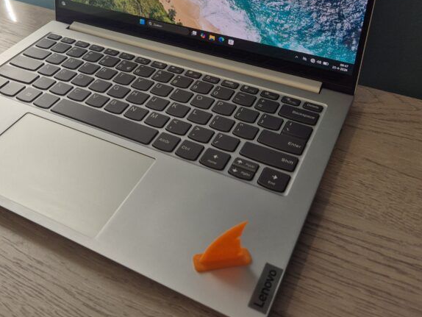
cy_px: 60
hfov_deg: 45.4
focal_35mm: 41
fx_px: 500
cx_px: 164
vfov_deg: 34.0
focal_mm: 5.4
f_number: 1.8
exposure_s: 1/313
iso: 25
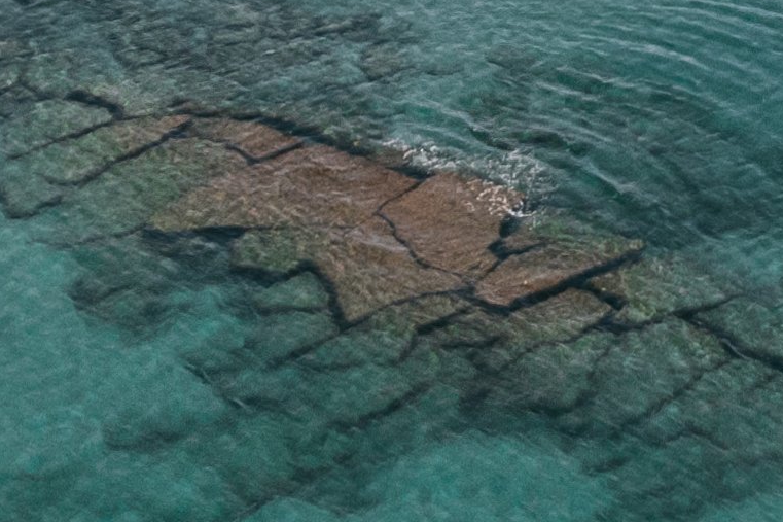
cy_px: -414
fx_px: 4349
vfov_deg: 6.7
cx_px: 1049
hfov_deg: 10.1
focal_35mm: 200
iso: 100
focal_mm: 10.26
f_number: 2.8
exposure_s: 1/4000
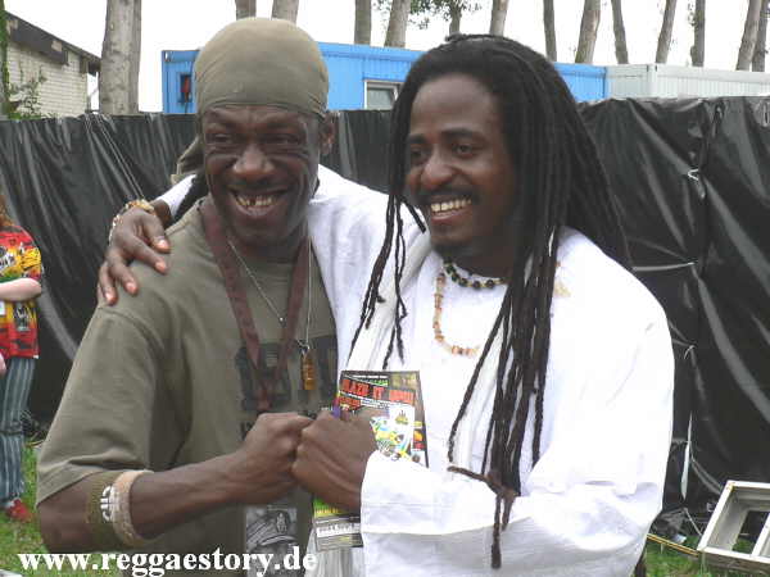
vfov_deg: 30.3
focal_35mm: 48
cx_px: 385
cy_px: 288
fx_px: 1068
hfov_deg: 39.7
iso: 64
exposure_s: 1/250
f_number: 4
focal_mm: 8.2
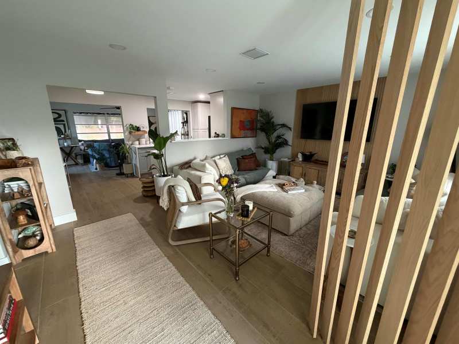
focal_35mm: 14
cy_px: 172
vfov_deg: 85.7
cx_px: 230
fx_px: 186
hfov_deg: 102.1
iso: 400
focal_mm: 2.22
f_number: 2.2
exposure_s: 1/60
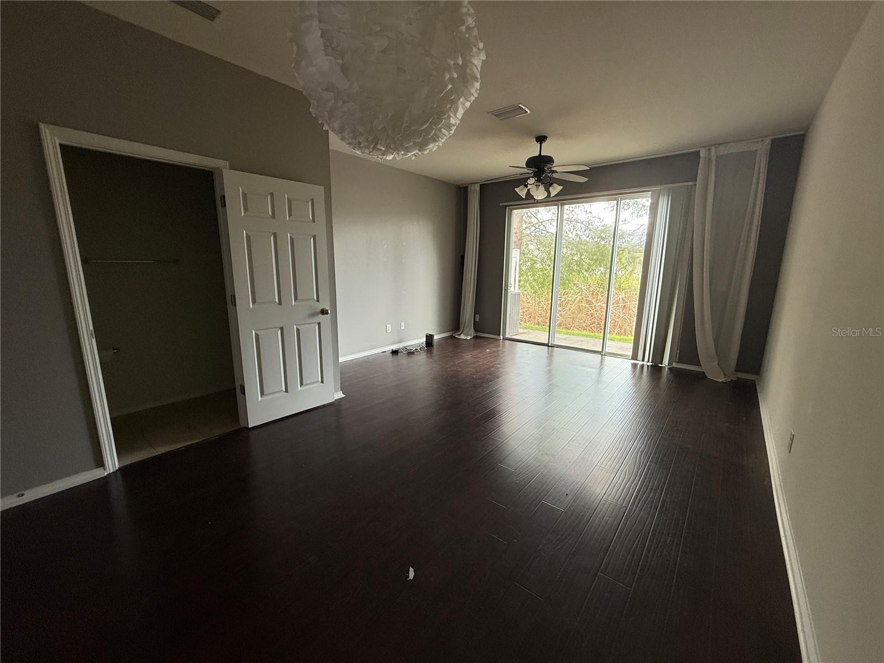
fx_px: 358
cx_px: 442
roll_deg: -1.0
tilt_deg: -10.5
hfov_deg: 102.1
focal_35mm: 14
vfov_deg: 85.7
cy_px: 332
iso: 200
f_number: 2.2
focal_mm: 2.22
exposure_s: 1/99
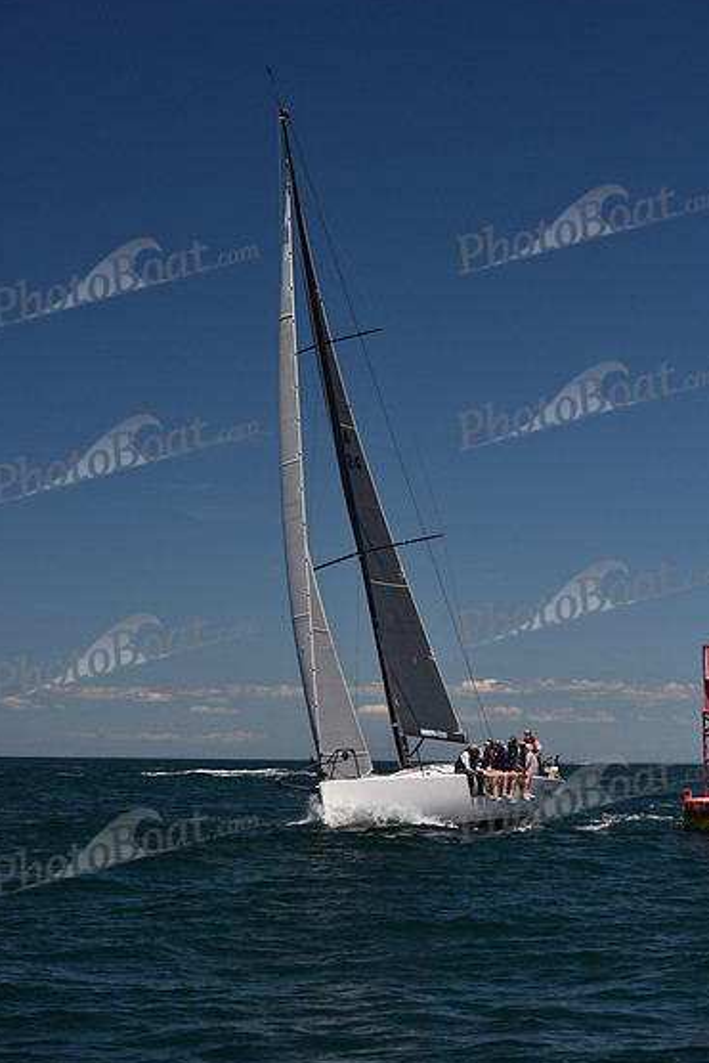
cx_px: 358
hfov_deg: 18.7
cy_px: 528
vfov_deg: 27.7
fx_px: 2155
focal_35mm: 73
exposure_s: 1/800
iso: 250
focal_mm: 70
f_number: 6.3
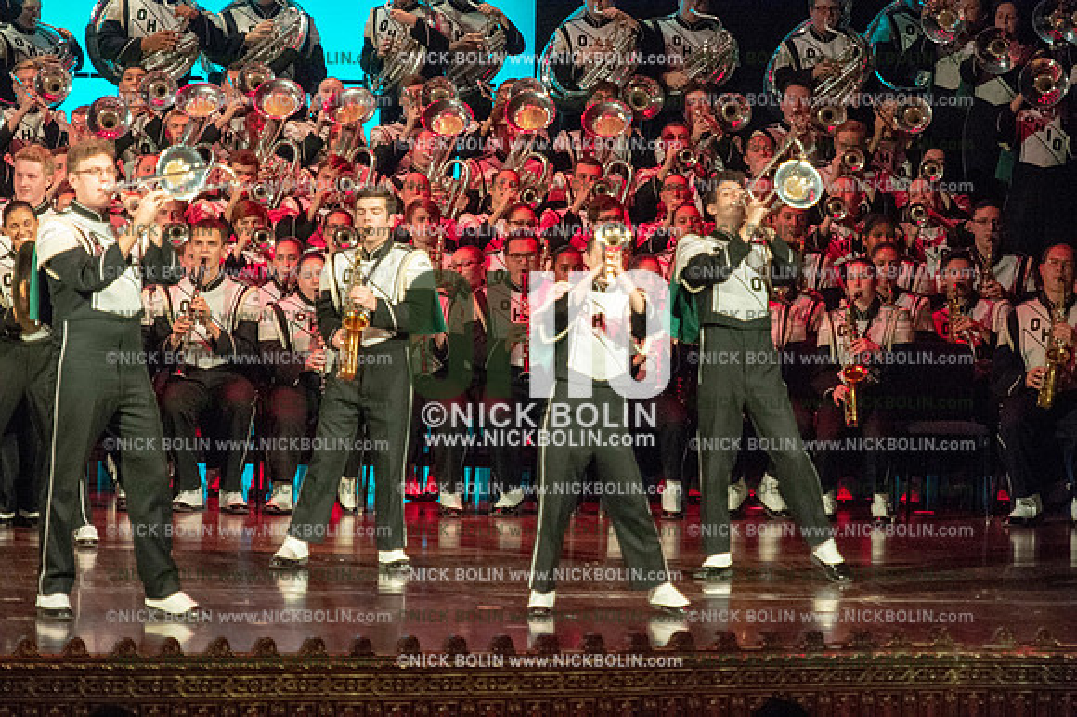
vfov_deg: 6.0
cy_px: 358
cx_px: 538
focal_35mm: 230
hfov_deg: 9.0
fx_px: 6877
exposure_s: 1/320
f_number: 5.6
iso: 8000
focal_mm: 230
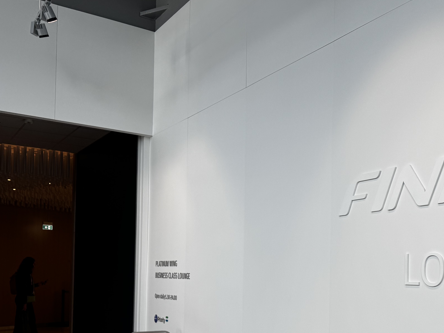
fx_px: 552
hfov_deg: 42.7
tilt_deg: +3.2
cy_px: 259
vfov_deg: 32.8
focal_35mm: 43
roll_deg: +0.9
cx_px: 324
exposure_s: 1/294
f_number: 1.78
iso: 80
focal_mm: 6.76
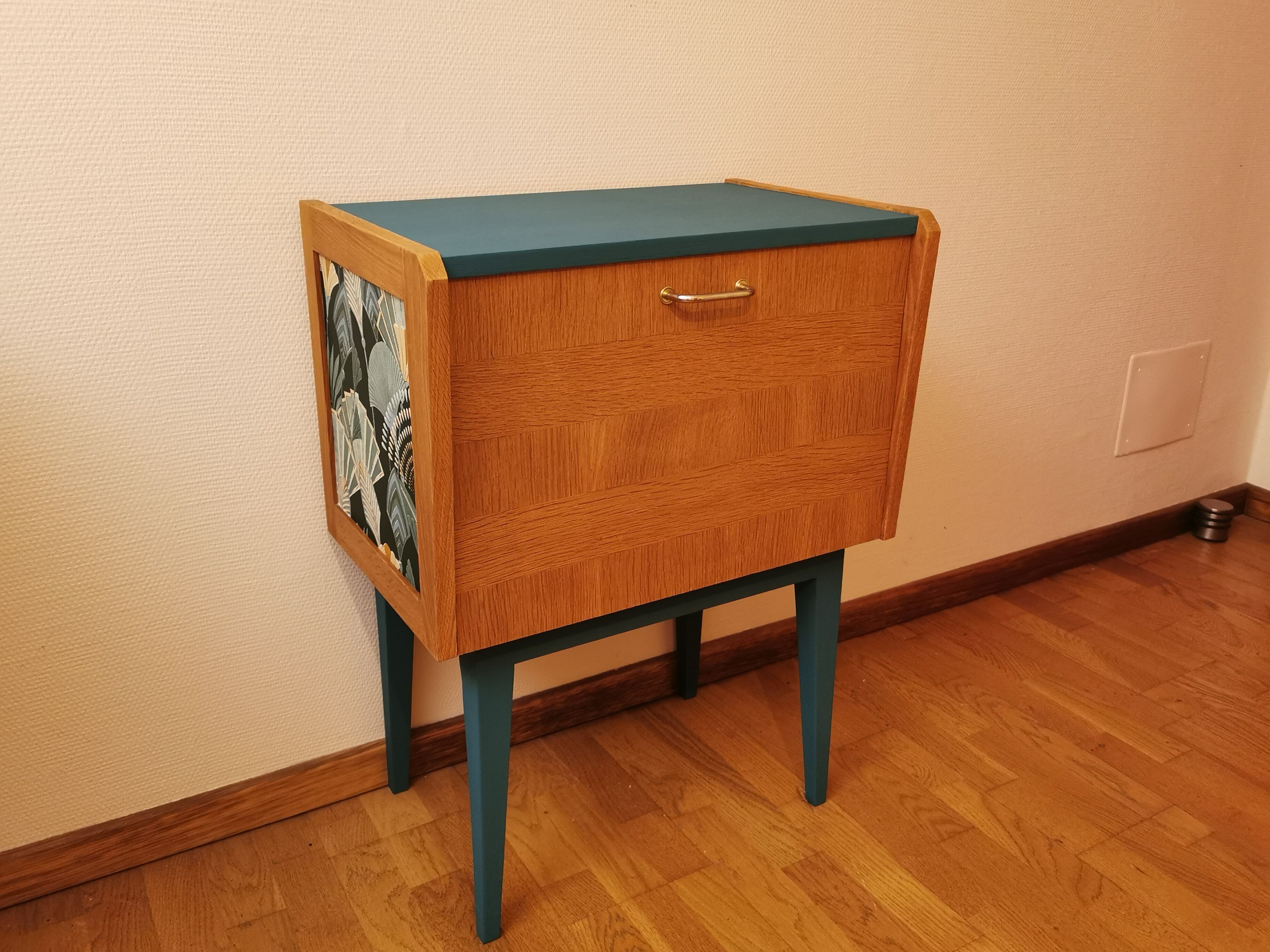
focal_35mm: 29
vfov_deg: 48.2
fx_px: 1064
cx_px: 635
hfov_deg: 61.7
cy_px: 476
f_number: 1.6
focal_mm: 5.56
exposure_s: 1/50
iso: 320
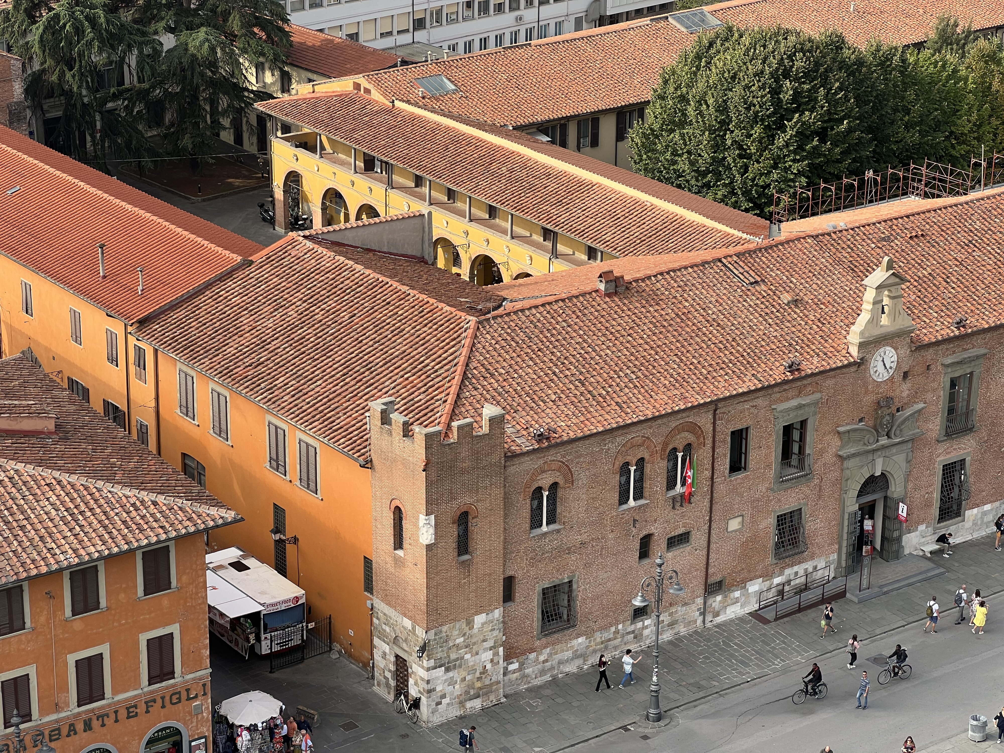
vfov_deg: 19.1
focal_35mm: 77
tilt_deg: -20.4
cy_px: 376
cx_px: 502
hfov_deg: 25.3
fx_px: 2233
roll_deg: -0.5
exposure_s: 1/368
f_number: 2.8
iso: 32
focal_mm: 9
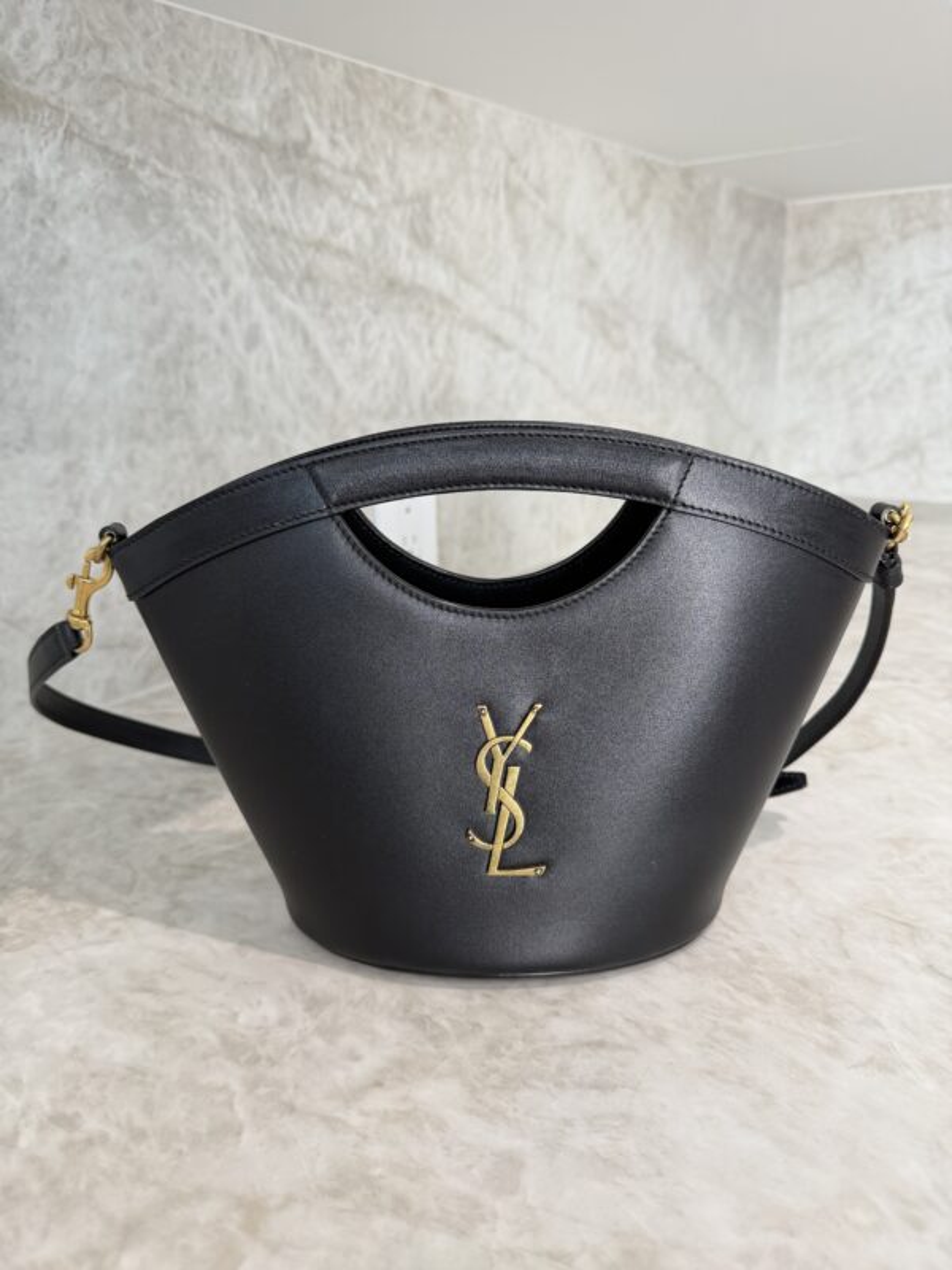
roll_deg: +1.0
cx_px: 476
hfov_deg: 56.8
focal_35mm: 24
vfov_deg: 71.6
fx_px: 880
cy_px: 635
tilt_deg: -16.8
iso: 160
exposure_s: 1/60
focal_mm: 6.76
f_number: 1.78
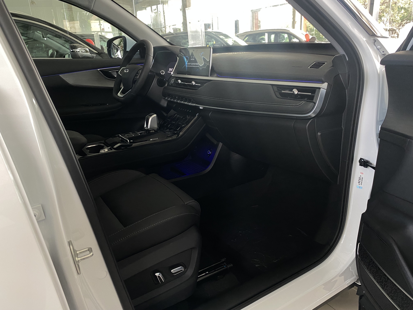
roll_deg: +3.6
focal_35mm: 26
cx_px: 206
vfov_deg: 53.1
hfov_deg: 67.3
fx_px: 310
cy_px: 155
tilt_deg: -20.0
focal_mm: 4.25
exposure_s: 1/80
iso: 125
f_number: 1.8
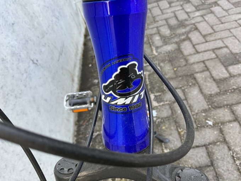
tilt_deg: -44.6
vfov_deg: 48.2
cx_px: 120
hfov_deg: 61.7
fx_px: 202
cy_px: 90
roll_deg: +20.3
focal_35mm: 29
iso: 40
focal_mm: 3
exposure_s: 1/122
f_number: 1.8
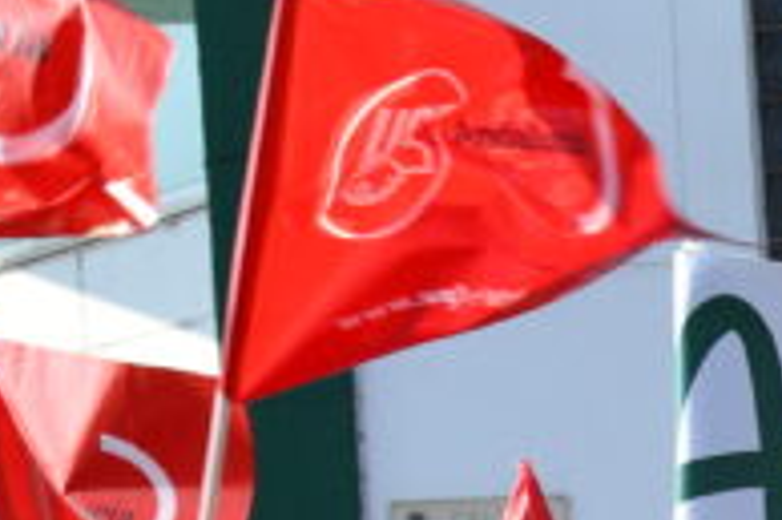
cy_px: 969
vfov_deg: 7.0
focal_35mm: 190
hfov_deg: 9.4
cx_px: 2003
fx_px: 4124
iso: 140
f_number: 8
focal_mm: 24
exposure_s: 1/250
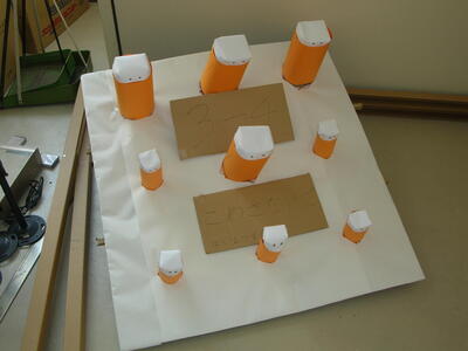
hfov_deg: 46.8
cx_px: 234
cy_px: 176
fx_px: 541
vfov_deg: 36.0
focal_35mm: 40
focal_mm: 6.6
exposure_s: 1/30
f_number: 3
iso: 50
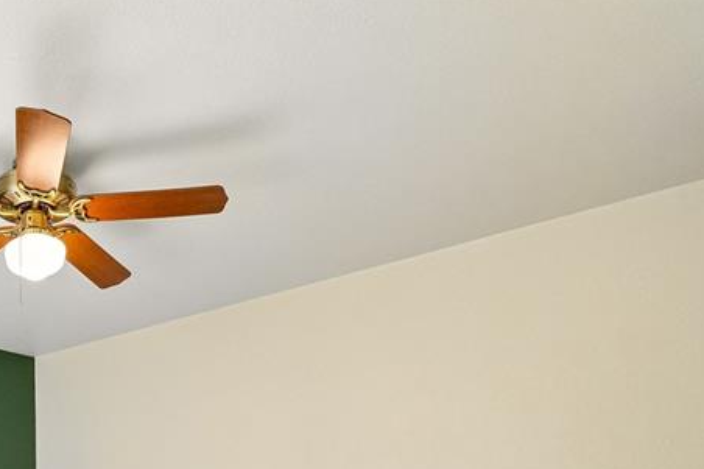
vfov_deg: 33.6
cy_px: 522
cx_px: 16
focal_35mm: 34
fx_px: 665
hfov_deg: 47.4
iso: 800
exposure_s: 1/13
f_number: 8
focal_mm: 10
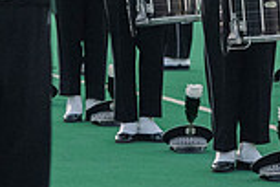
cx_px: 265
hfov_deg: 3.6
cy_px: -120
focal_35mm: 569
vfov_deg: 2.4
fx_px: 4425
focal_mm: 150
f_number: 4.5
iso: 5000
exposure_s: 1/5000
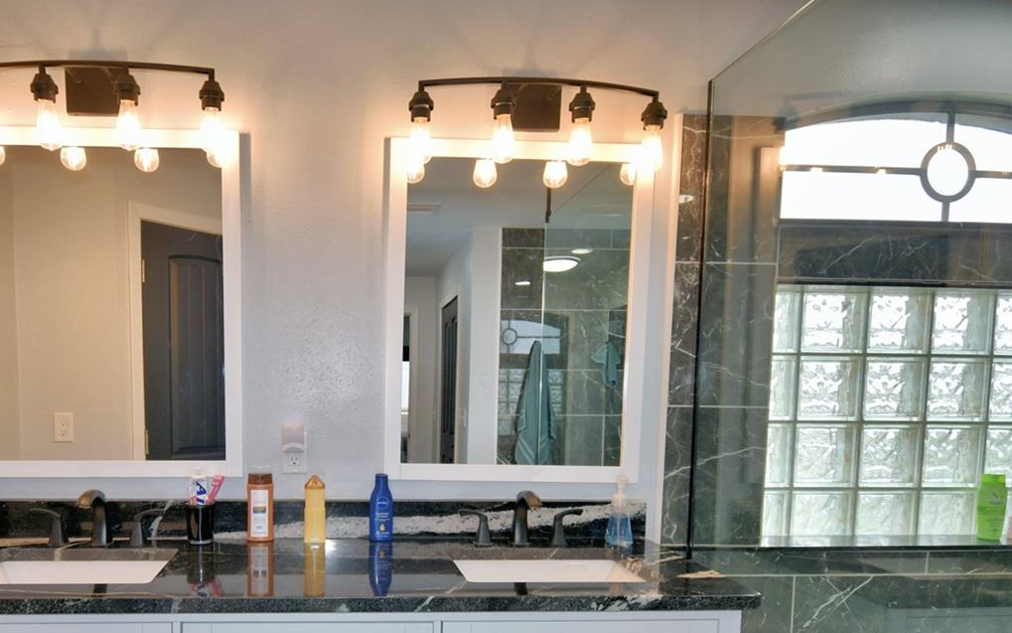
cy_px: 446
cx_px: 358
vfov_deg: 49.7
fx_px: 662
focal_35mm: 24
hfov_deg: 73.0
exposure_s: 1/60
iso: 100
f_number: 4.5
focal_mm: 10
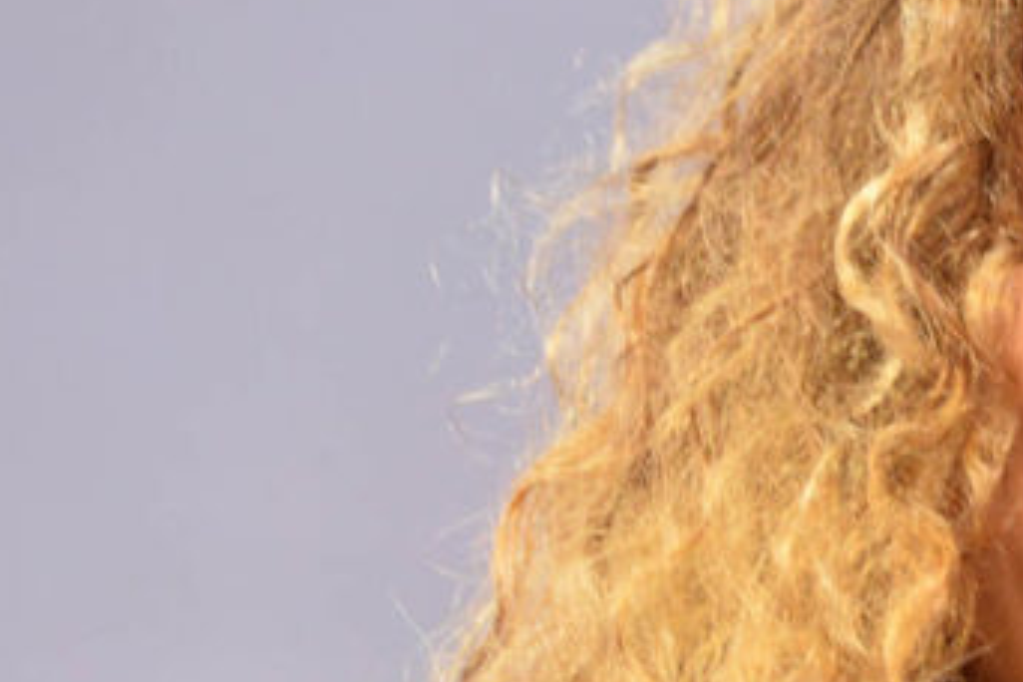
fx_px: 17020
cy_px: 613
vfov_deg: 2.3
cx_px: 1325
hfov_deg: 3.4
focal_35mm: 599
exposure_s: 1/200
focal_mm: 200
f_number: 4.5
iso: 2000
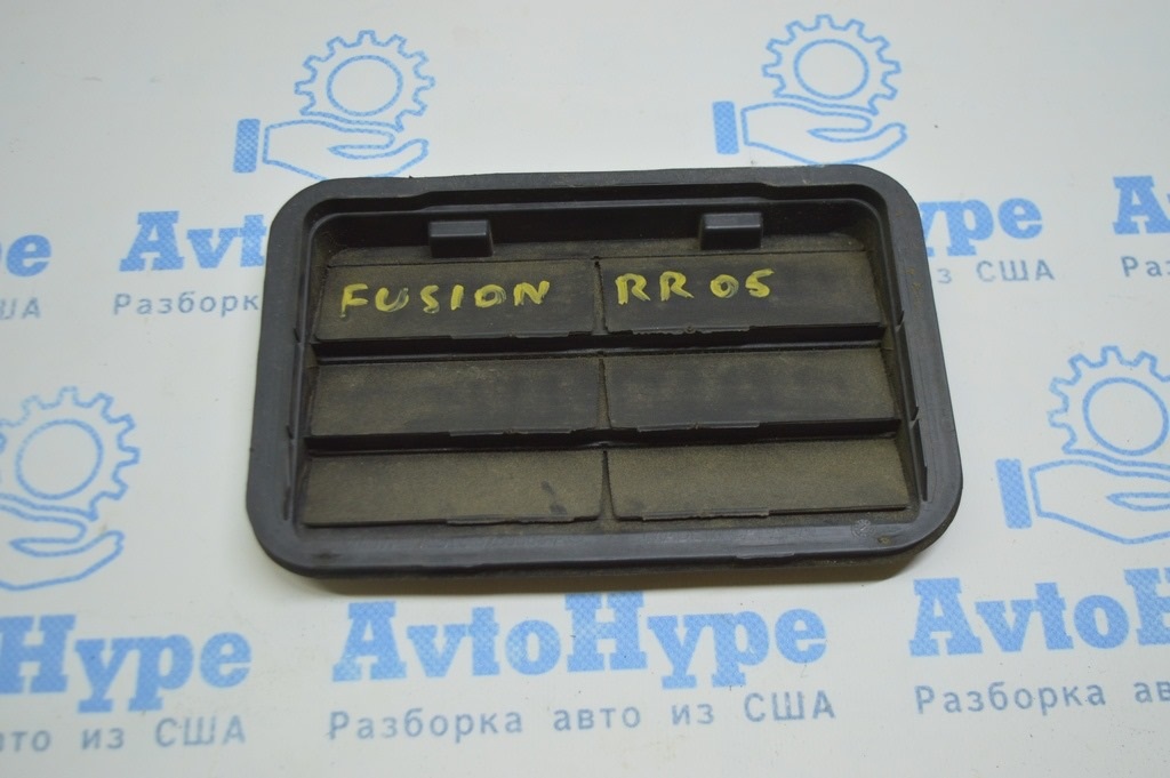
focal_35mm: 42
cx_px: 585
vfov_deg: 31.8
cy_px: 389
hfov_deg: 46.4
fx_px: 1364
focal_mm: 28
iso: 400
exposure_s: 1/60
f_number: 4.2
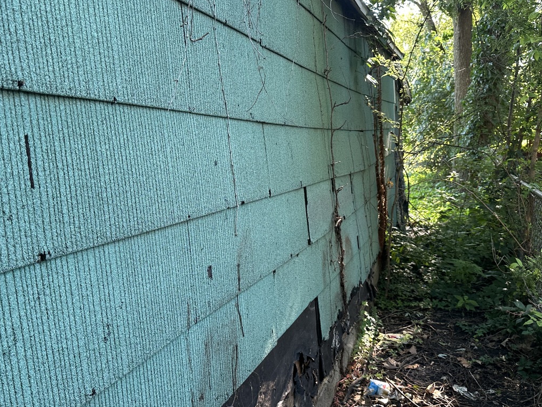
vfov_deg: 41.8
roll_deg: +4.4
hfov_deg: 53.9
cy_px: 216
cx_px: 260
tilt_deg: -6.0
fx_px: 532
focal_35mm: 34
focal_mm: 6.86
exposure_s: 1/121
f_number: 1.78
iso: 125
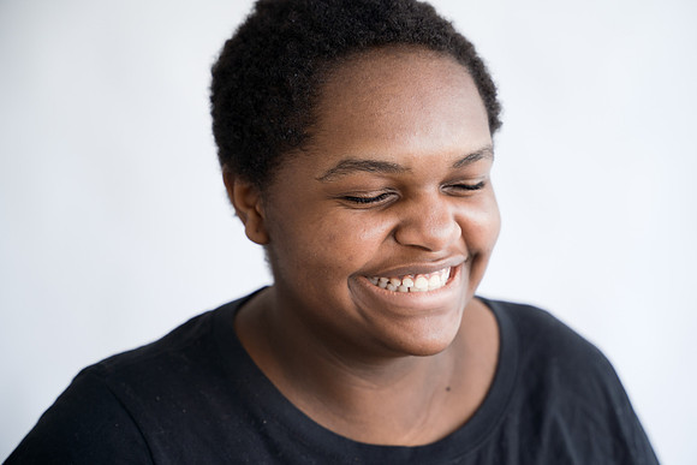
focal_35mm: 70
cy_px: 247
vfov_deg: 19.6
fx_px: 1348
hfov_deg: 29.0
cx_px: 383
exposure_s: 1/250
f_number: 2.8
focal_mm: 63.3
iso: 800
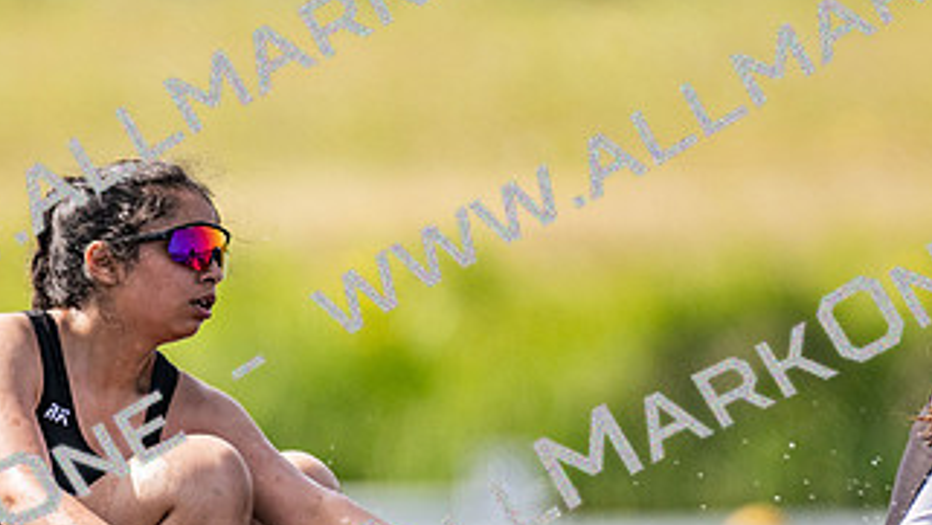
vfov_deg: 0.7
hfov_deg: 1.3
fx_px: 42036
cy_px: 383
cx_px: 99
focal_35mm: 1700
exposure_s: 1/2500
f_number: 5
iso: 320
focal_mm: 600
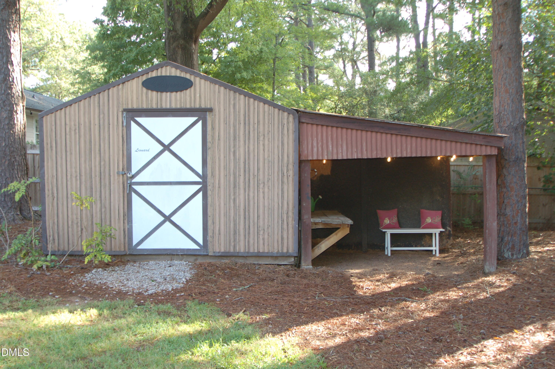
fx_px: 554
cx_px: 278
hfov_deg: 53.2
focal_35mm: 36
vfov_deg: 36.8
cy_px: 184
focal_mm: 24
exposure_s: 1/80
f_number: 4.5
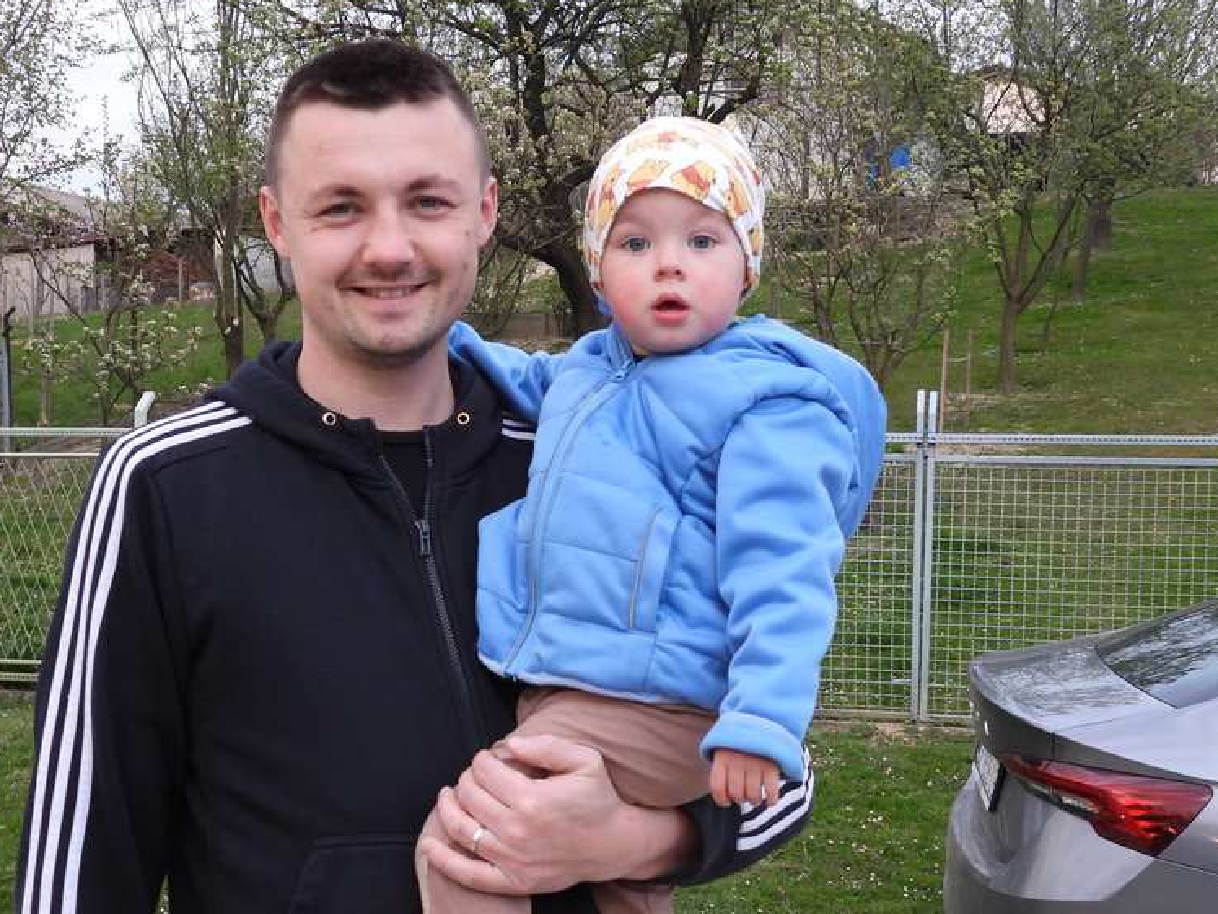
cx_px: 487
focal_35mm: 61
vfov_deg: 24.0
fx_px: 2146
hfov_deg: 31.6
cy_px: 578
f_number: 3.2
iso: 180
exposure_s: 1/30
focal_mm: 6.8
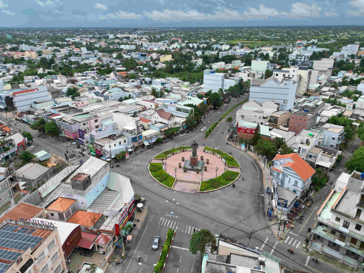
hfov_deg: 71.6
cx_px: 182
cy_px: 136
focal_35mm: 24
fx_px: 252
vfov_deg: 56.8
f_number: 1.7
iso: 120
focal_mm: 6.72
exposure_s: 1/1600
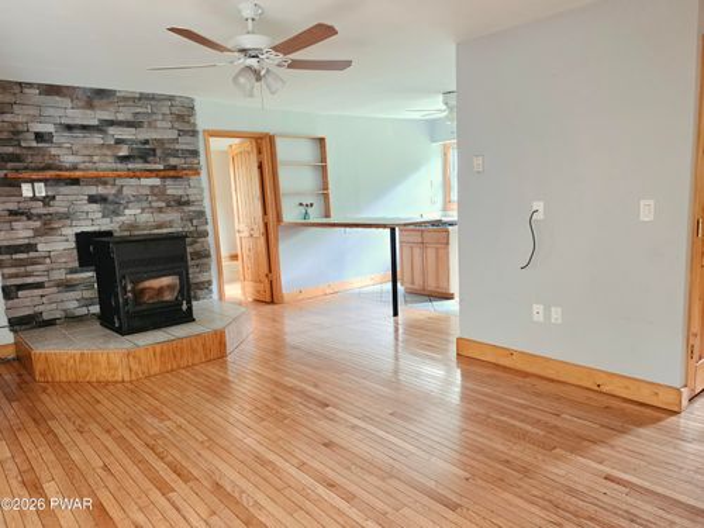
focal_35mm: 23
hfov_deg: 73.9
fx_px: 468
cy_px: 264
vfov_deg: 58.9
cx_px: 352
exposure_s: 1/120
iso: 250
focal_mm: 6.5
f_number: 1.4
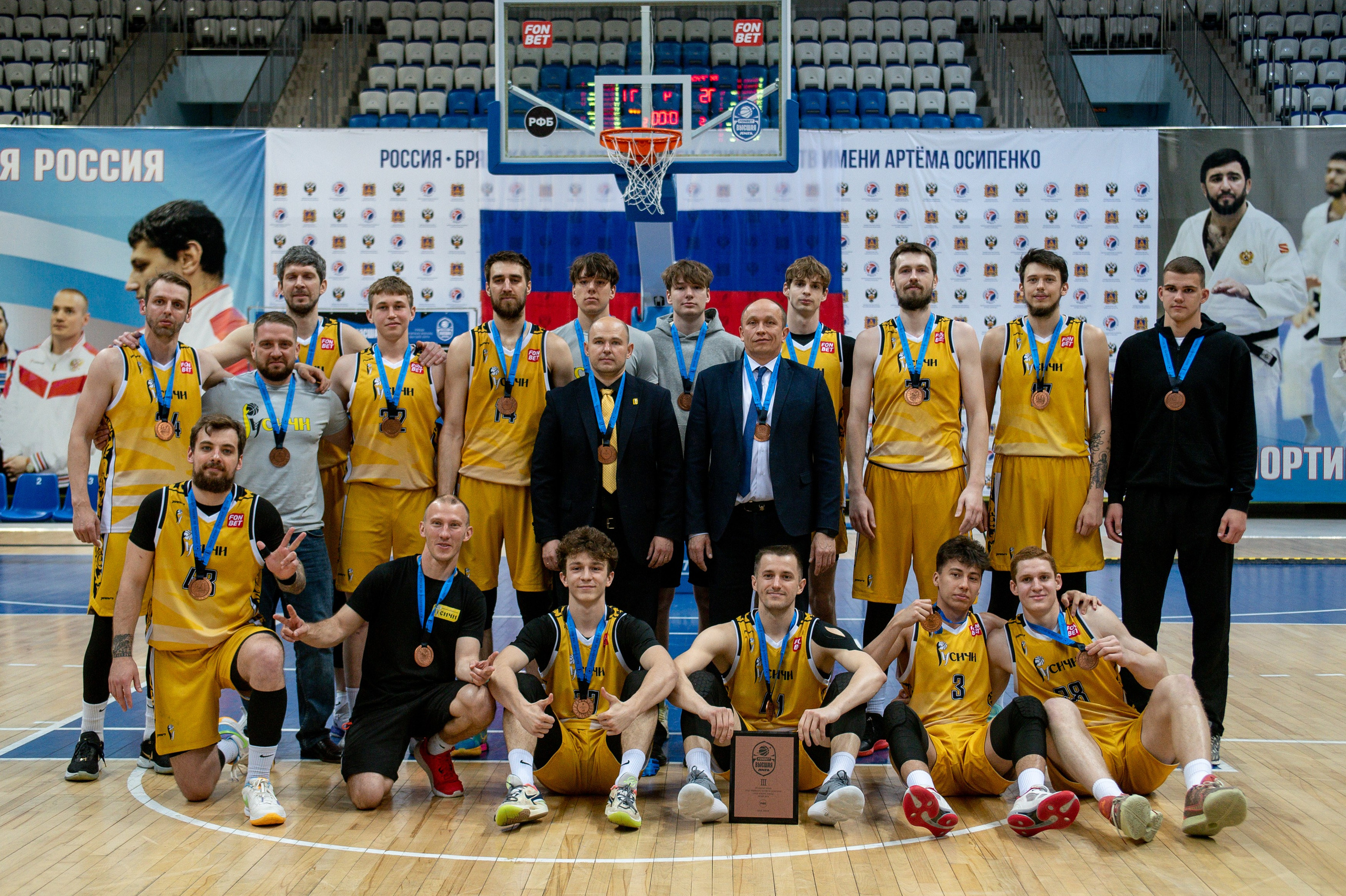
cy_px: 421
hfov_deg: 36.1
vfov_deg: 24.5
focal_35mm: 55
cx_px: 673
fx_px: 2066
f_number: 4
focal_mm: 52
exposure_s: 1/320
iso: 1800
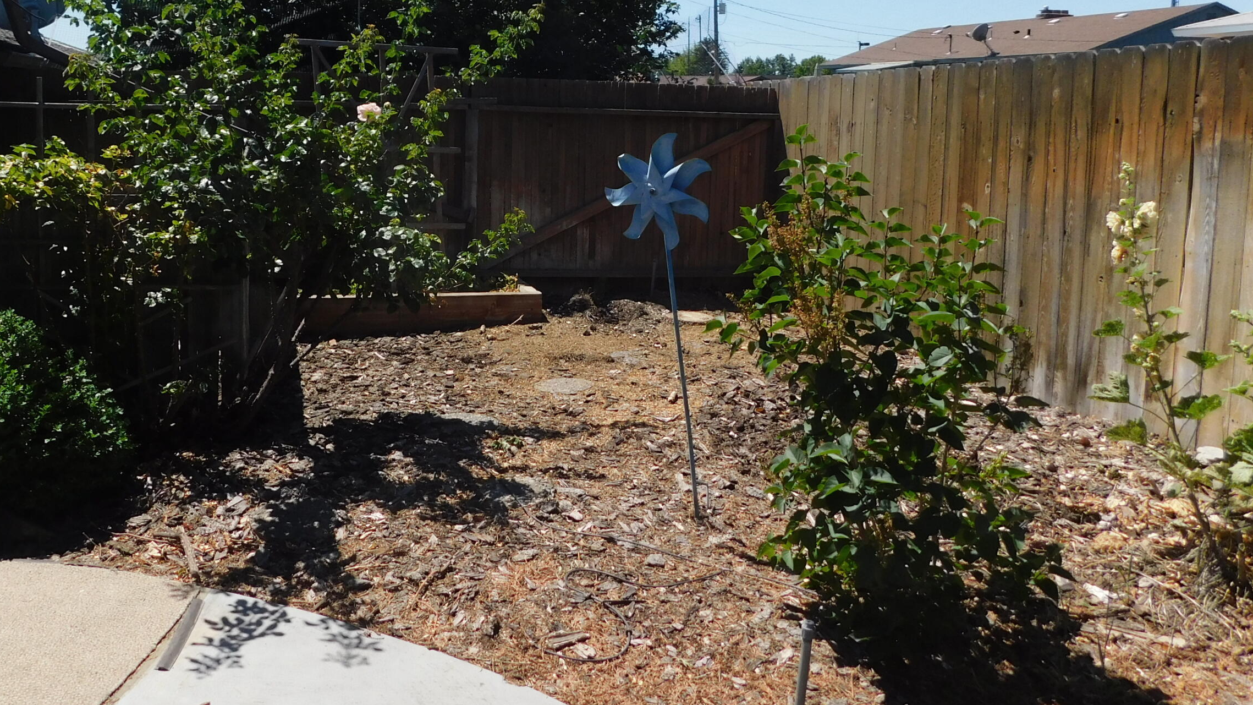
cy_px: 218
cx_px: 466
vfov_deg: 35.2
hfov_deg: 58.7
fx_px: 1096
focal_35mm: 33
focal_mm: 4
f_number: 6
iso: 125
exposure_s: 1/400
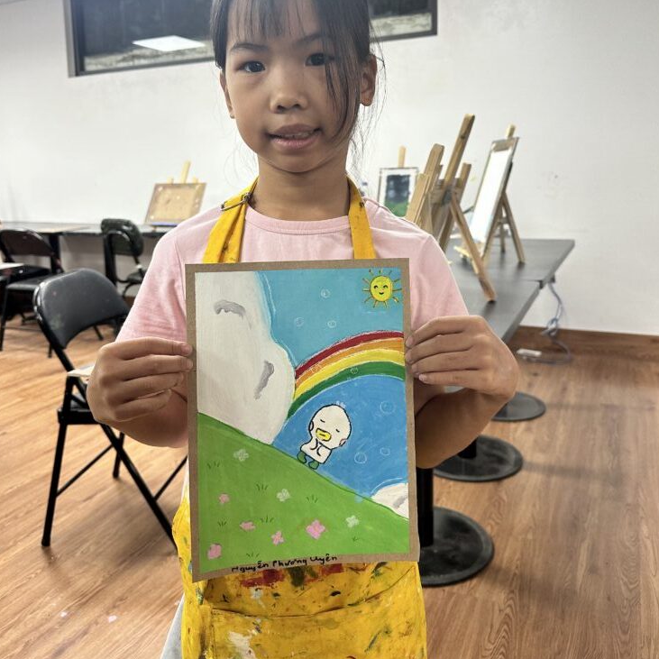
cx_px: 332
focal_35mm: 29
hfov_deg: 55.6
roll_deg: +0.7
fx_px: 625
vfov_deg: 55.0
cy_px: 247
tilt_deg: -6.4
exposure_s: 1/100
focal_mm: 6.86
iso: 200
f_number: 1.78
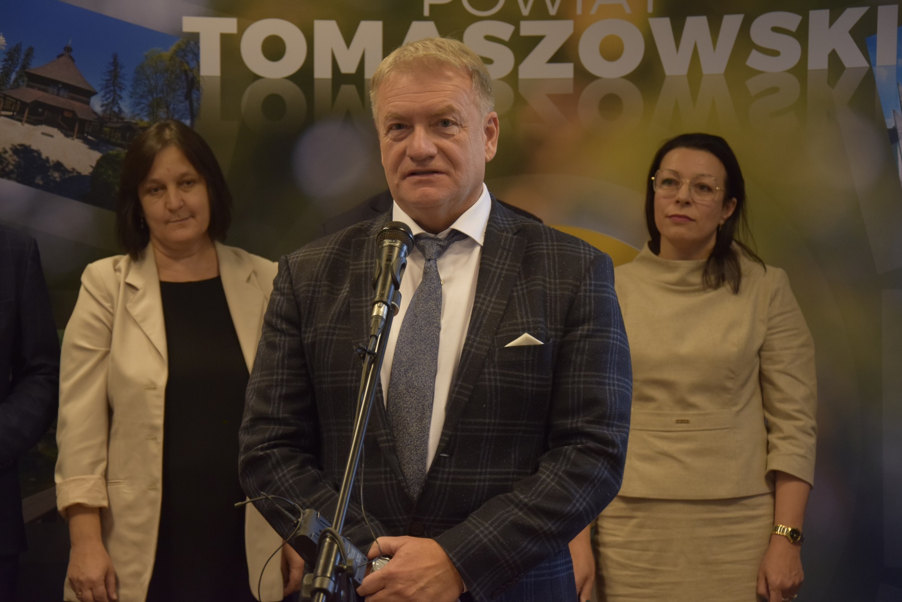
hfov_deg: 20.6
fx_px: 2481
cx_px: 451
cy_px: 301
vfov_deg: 13.8
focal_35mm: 99
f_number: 5.3
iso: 1100
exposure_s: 1/60
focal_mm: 66
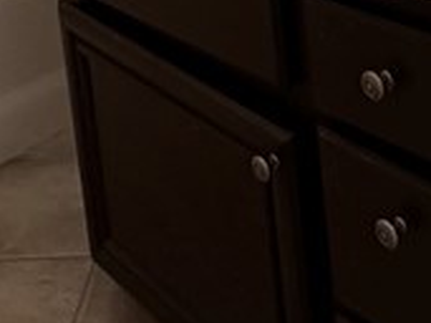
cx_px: 239
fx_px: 1045
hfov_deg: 23.3
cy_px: -338
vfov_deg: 14.4
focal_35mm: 84
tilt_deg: -5.8
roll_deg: +6.3
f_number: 2.2
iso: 160
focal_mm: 2.22
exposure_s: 1/60
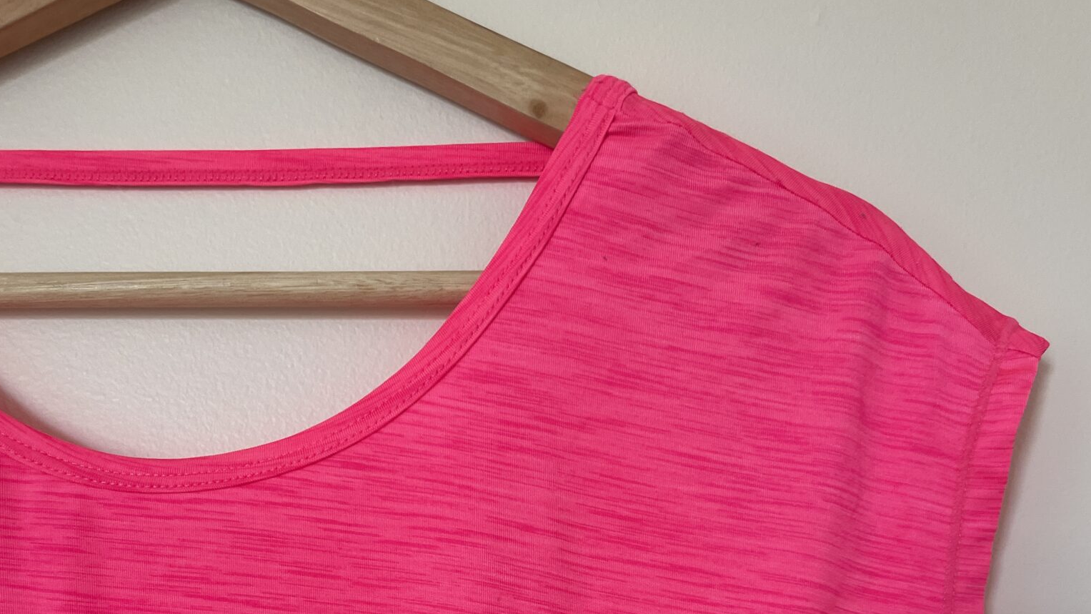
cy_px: 685
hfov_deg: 52.8
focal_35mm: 38
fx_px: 1099
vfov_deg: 28.2
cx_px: 544
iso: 125
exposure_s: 1/109
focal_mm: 4.2
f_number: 1.6
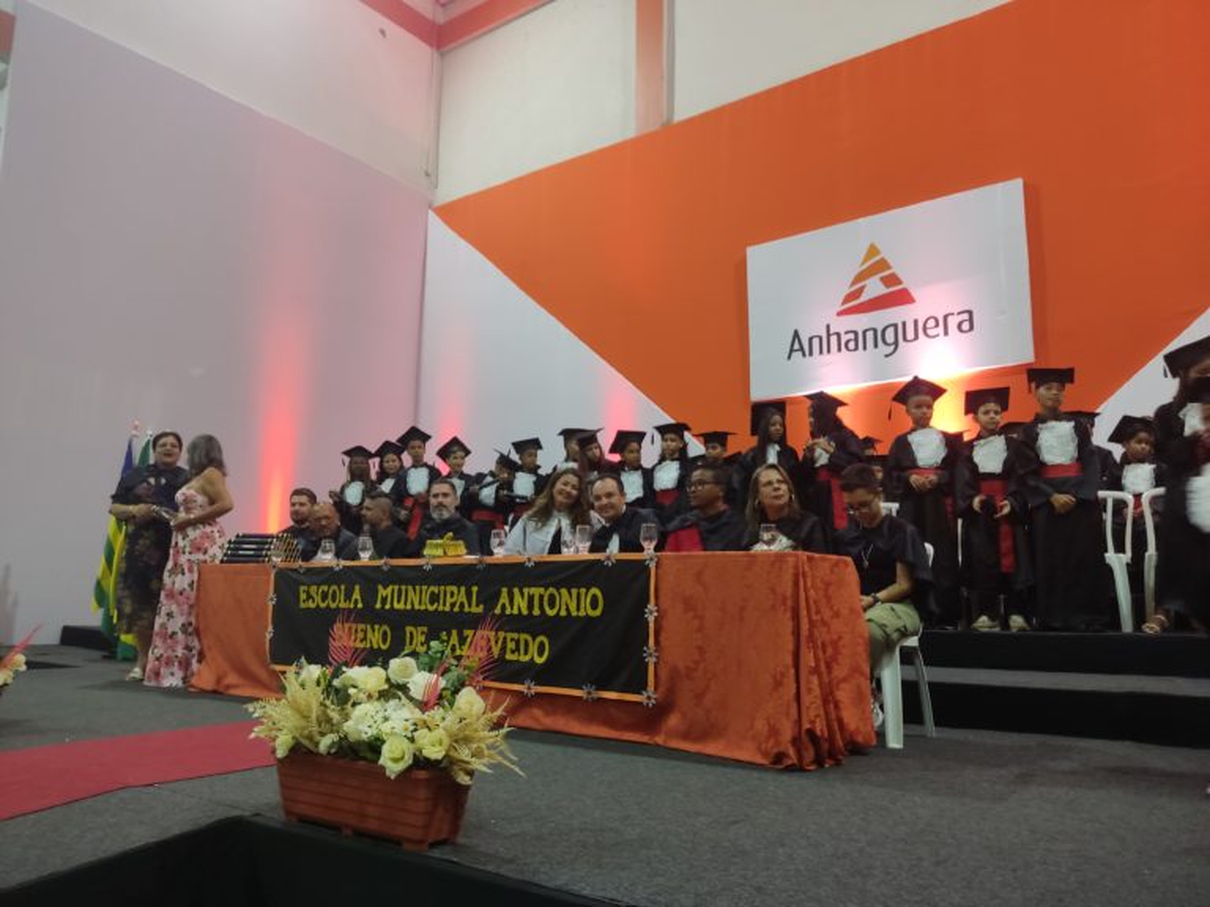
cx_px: 605
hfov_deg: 69.4
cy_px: 454
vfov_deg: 54.9
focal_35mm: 25
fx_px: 874
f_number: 1.79
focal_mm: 4.71
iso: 340
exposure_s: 1/30
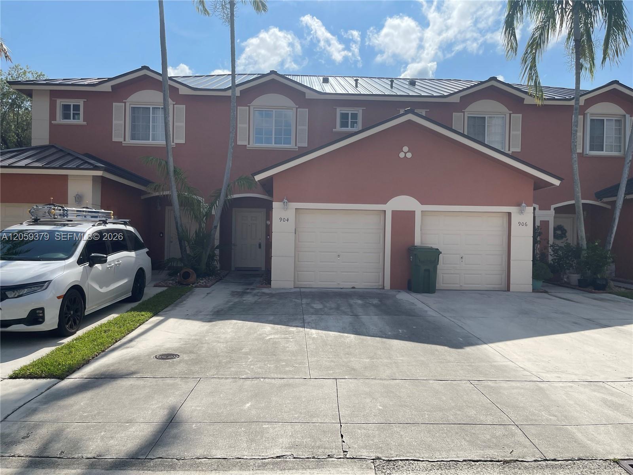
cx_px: 316
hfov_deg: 69.4
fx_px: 457
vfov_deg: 54.9
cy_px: 238
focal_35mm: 25
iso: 32
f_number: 1.6
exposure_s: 1/4348
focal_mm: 5.1
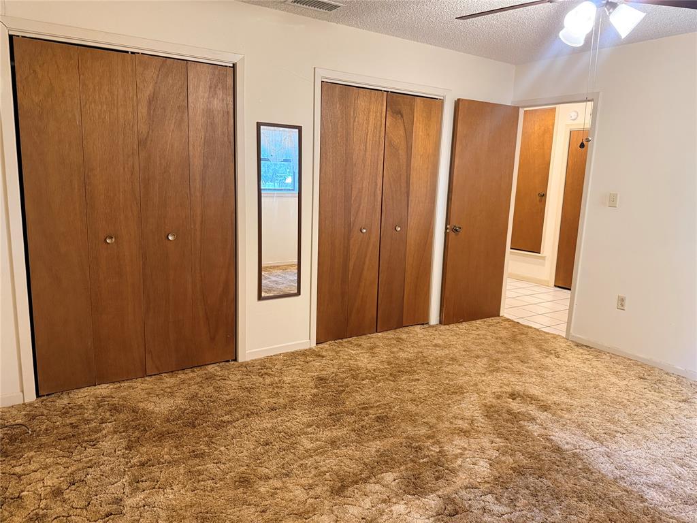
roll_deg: -1.4
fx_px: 483
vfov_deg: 56.8
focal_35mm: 24
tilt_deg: -9.0
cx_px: 348
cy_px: 262
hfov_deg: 71.6
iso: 640
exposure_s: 1/60
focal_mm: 6.76
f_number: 1.78
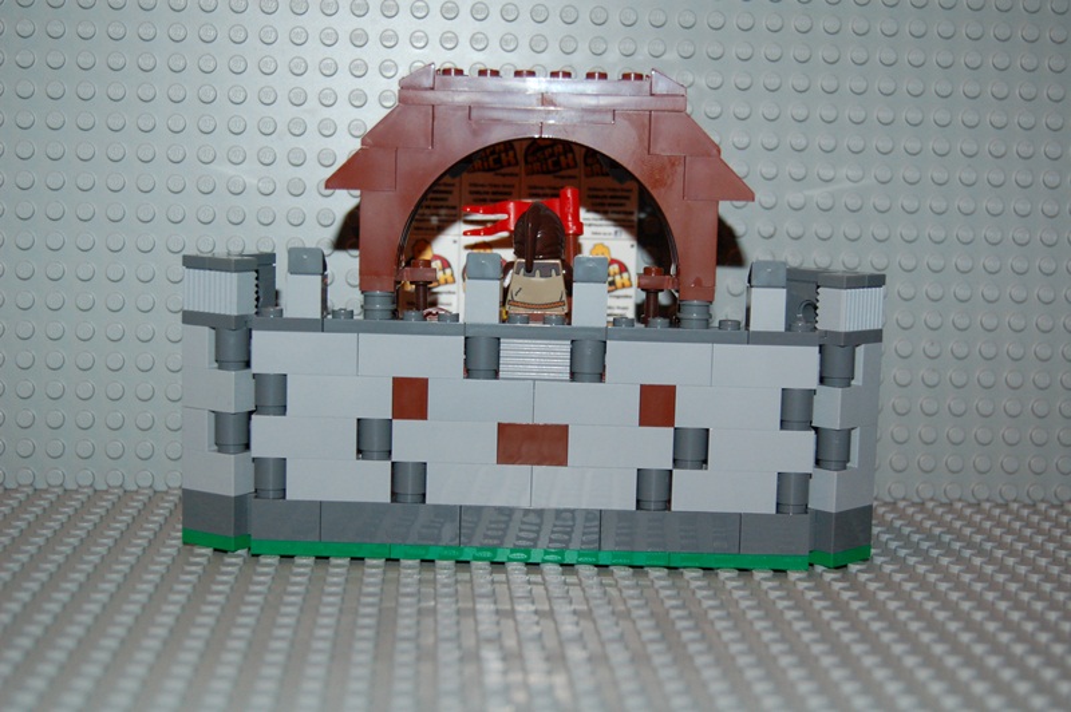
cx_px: 536
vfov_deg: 23.7
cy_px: 356
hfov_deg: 35.1
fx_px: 1694
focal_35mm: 57
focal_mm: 38
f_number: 4.8
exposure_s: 1/60
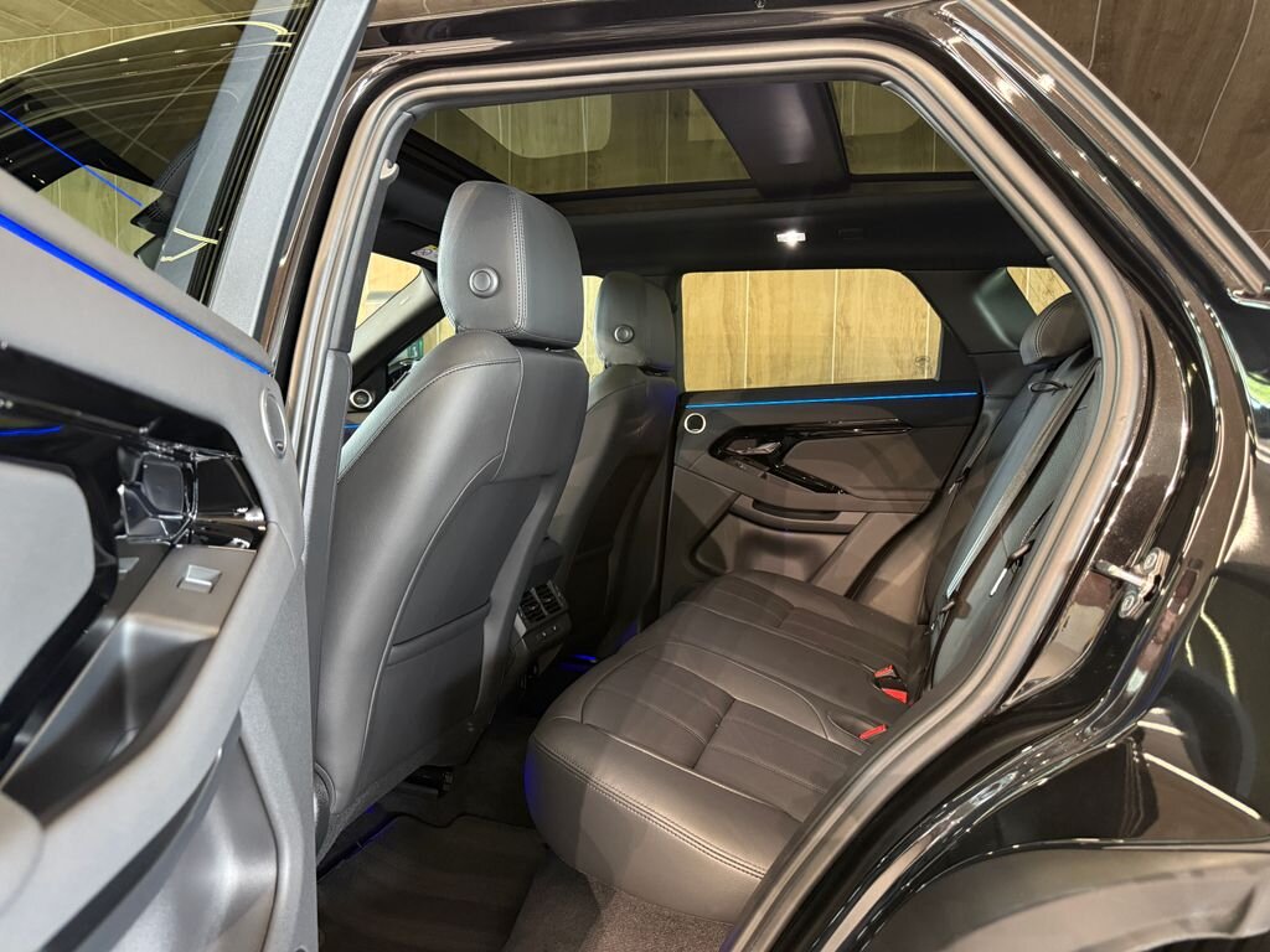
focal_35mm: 24
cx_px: 635
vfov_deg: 56.8
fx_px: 881
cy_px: 476
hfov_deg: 71.6
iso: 640
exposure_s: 1/50
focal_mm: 6.76
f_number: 1.78
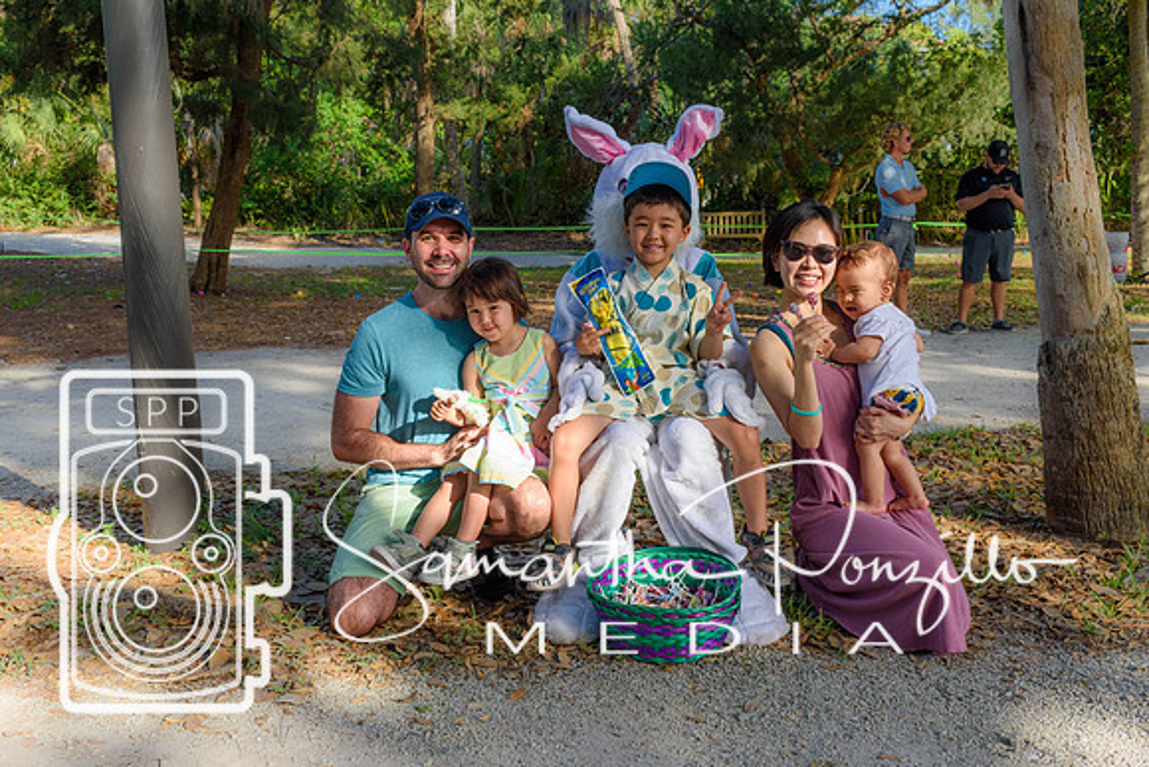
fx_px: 1165
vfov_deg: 36.4
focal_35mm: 36
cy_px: 384
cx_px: 574
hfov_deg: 52.5
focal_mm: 24
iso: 280
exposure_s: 1/250
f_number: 8
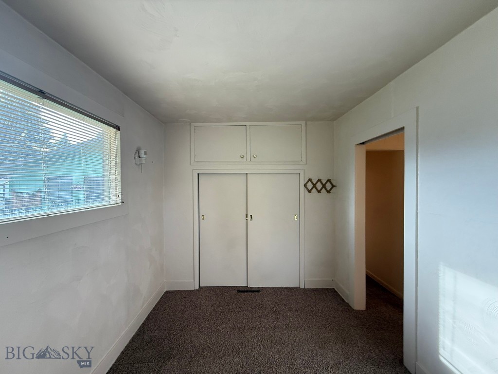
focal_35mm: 14
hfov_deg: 102.1
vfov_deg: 85.7
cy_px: 187
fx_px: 201
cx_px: 249
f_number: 2.2
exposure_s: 1/120
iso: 320
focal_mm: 2.22
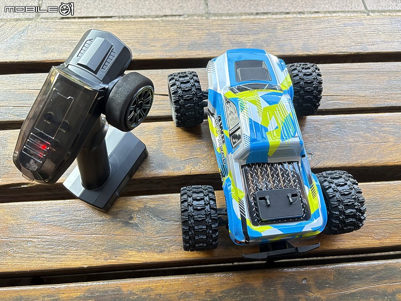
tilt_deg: -67.0
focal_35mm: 26
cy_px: 150
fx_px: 301
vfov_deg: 53.1
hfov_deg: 67.3
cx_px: 200
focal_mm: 5.96
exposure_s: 1/60
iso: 250
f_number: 1.6
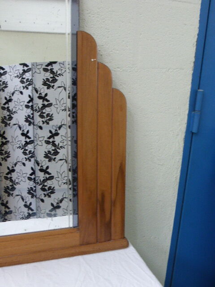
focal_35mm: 43
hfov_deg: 33.6
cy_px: 144
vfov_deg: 43.9
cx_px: 108
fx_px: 356
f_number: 3.9
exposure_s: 1/30
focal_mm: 7.4
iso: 400
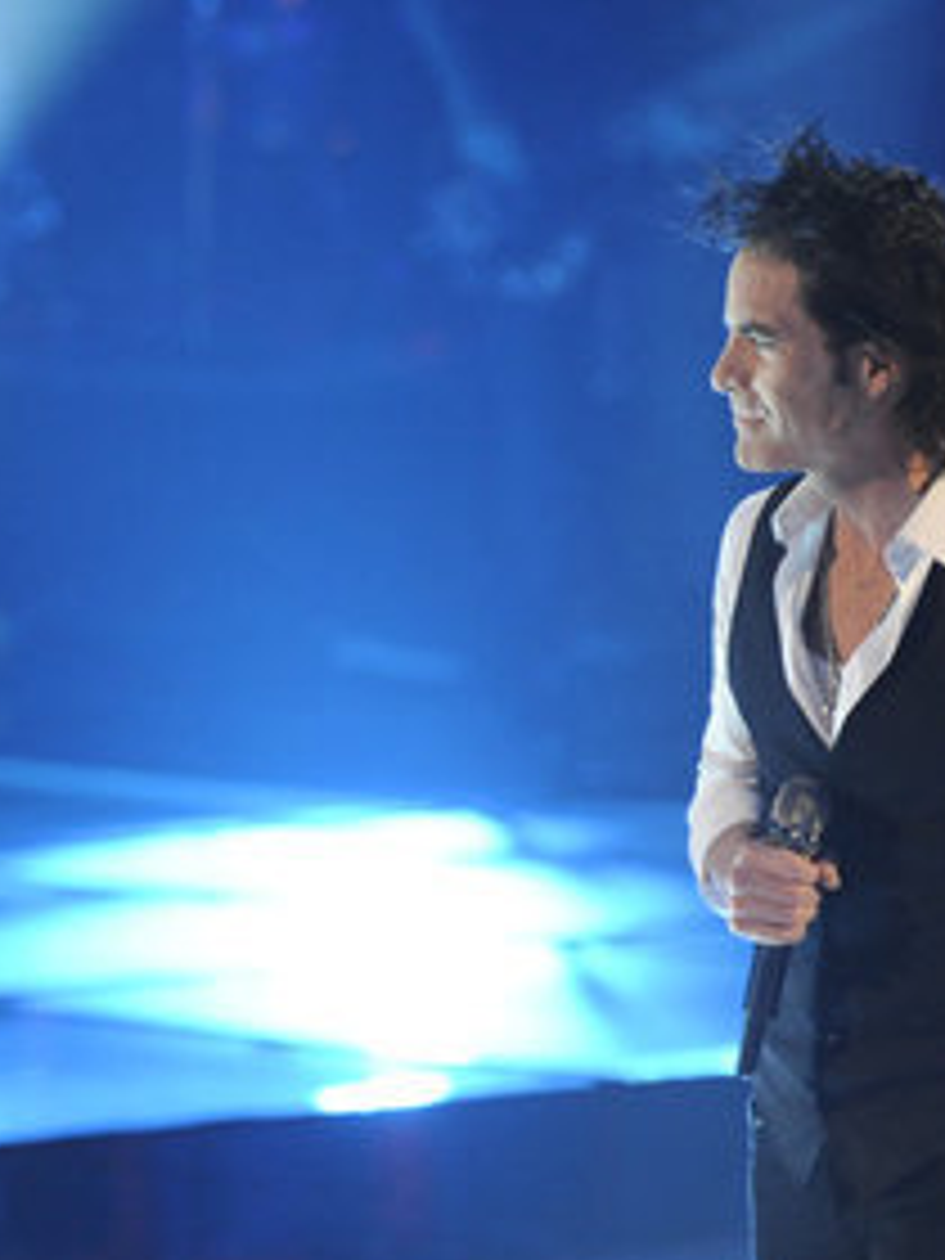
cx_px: 126
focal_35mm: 536
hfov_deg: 2.8
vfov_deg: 3.7
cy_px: 821
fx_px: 19510
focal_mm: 260
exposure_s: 1/100
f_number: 4.5
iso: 3200
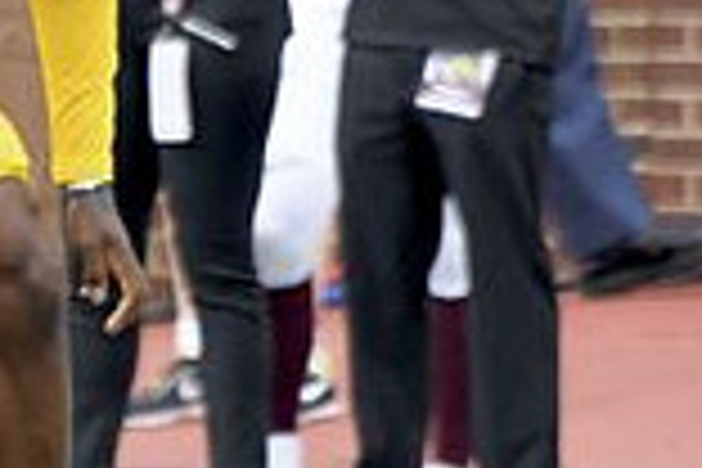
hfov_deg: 1.0
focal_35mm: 2003
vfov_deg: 0.7
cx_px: 0
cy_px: -22
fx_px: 39055
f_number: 5.6
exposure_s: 1/1000
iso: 1250
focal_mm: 360
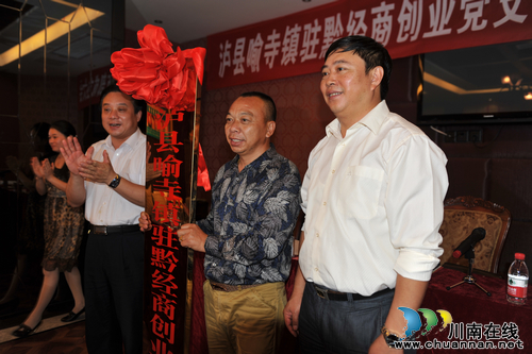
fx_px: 414
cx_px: 266
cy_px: 177
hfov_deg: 65.5
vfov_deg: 46.4
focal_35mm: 28
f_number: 3.5
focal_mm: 28
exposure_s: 1/60
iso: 200
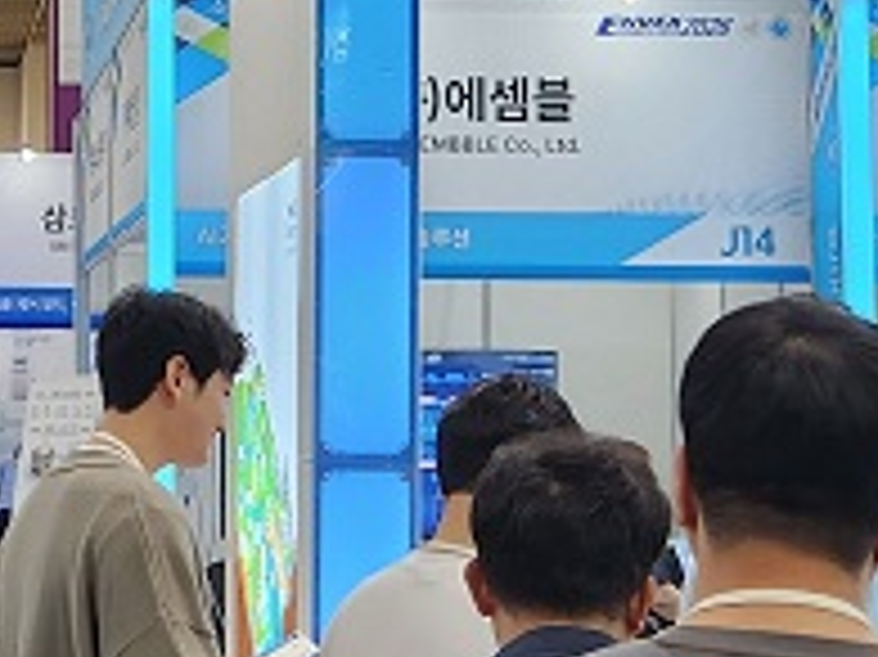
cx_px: 14
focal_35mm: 118
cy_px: 117
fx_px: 2991
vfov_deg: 12.5
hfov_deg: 16.4
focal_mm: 5.4
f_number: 1.8
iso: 100
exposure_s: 1/120
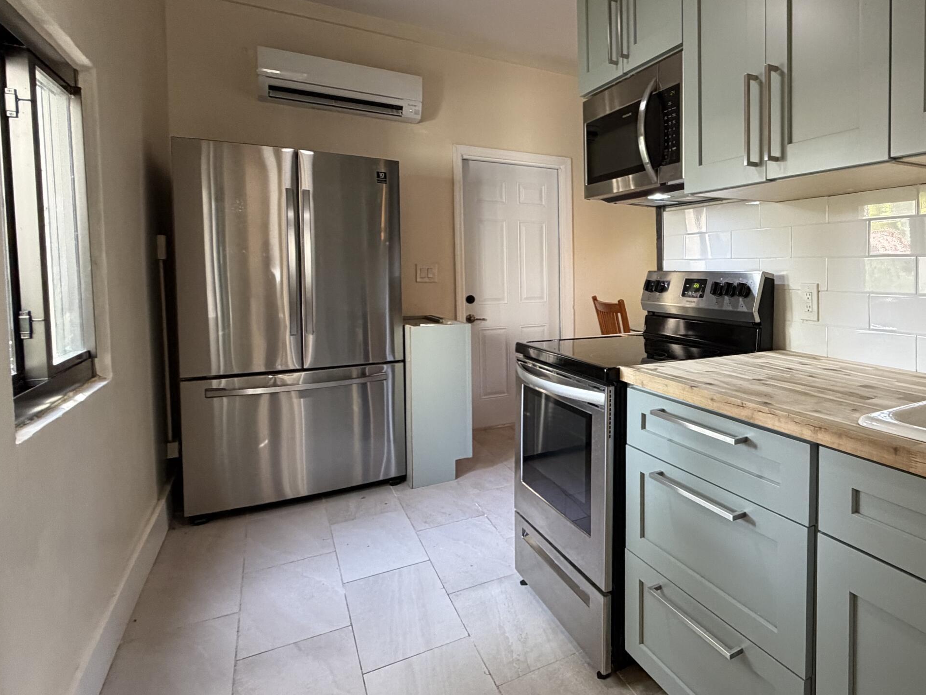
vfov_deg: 60.8
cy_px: 295
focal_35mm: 22
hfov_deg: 69.9
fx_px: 589
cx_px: 722
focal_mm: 2.22
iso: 320
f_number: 2.2
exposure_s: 1/60
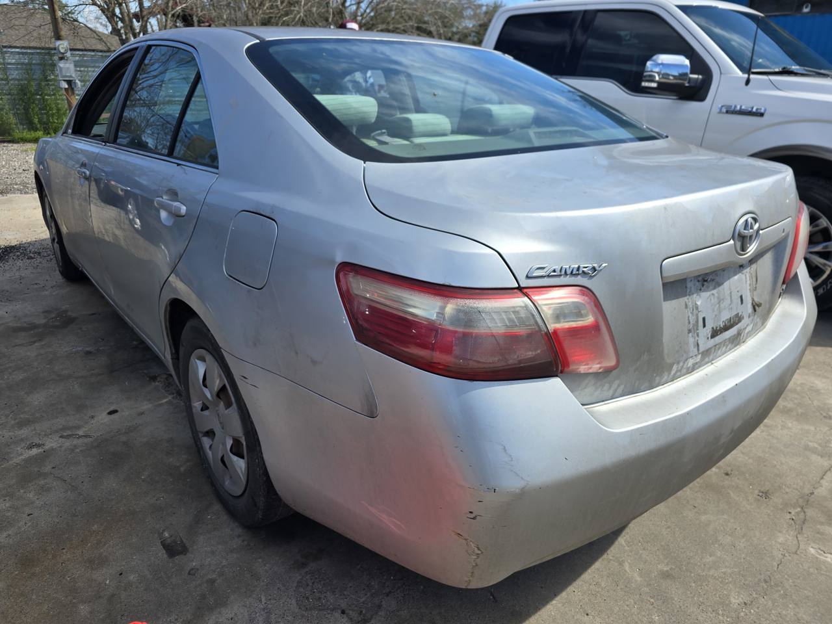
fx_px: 553
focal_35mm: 23
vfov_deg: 58.9
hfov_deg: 73.9
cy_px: 312
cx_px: 416
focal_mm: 6.3
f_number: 1.7
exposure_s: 1/492
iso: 12
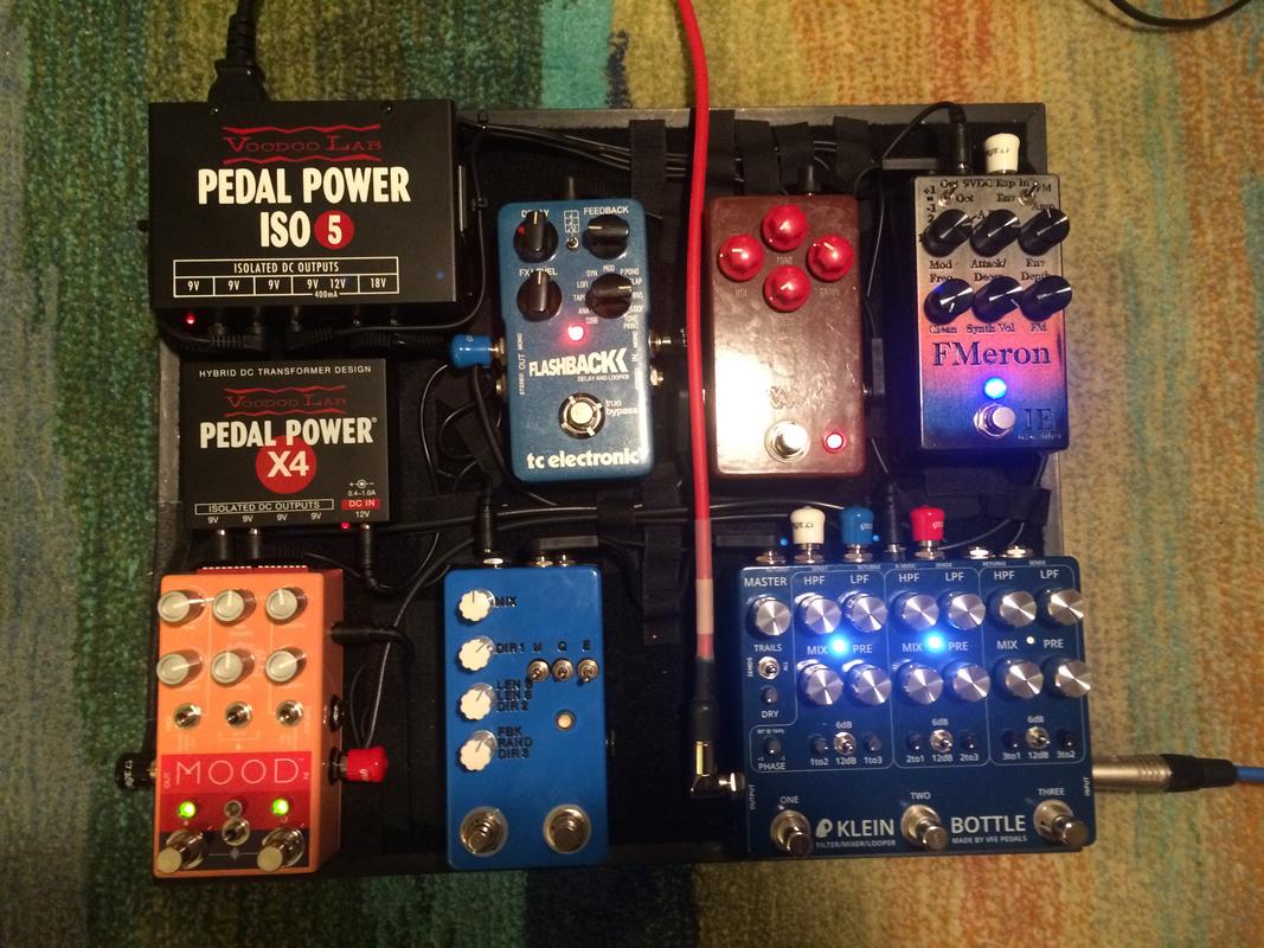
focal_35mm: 29
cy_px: 474
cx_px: 632
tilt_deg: -84.3
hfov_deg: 61.7
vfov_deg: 48.2
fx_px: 1059
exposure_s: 1/15
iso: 320
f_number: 2.2
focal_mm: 4.15
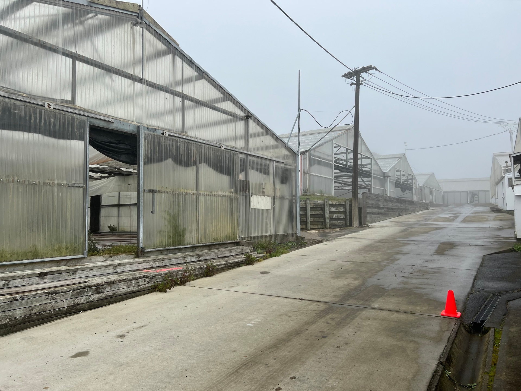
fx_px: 391
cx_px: 260
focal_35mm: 26
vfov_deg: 53.1
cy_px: 196
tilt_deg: +3.3
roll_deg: +0.4
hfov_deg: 67.3
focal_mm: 5.7
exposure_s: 1/1972
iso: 50
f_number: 1.5
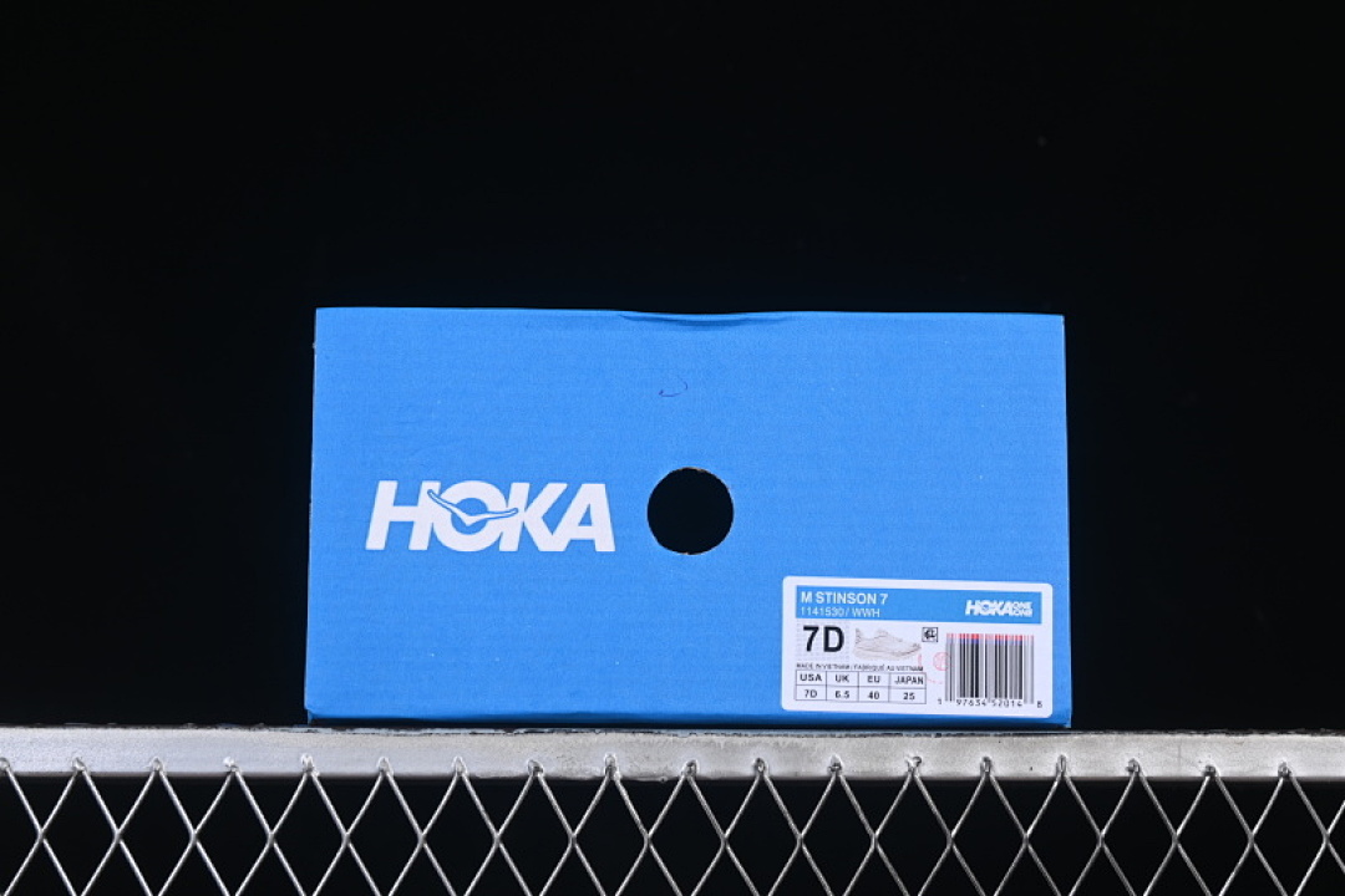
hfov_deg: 27.0
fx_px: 2802
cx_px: 672
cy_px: 448
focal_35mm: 75
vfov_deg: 18.2
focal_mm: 50
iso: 160
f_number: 8
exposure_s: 1/80
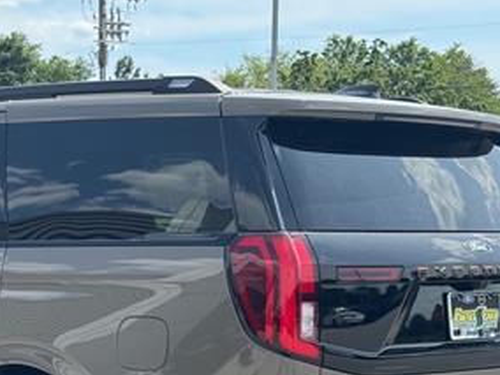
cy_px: 349
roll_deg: +0.6
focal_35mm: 108
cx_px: 51
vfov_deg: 13.6
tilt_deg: -4.9
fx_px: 1560
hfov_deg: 17.9
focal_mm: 6.76
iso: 64
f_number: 1.78
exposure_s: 1/1724
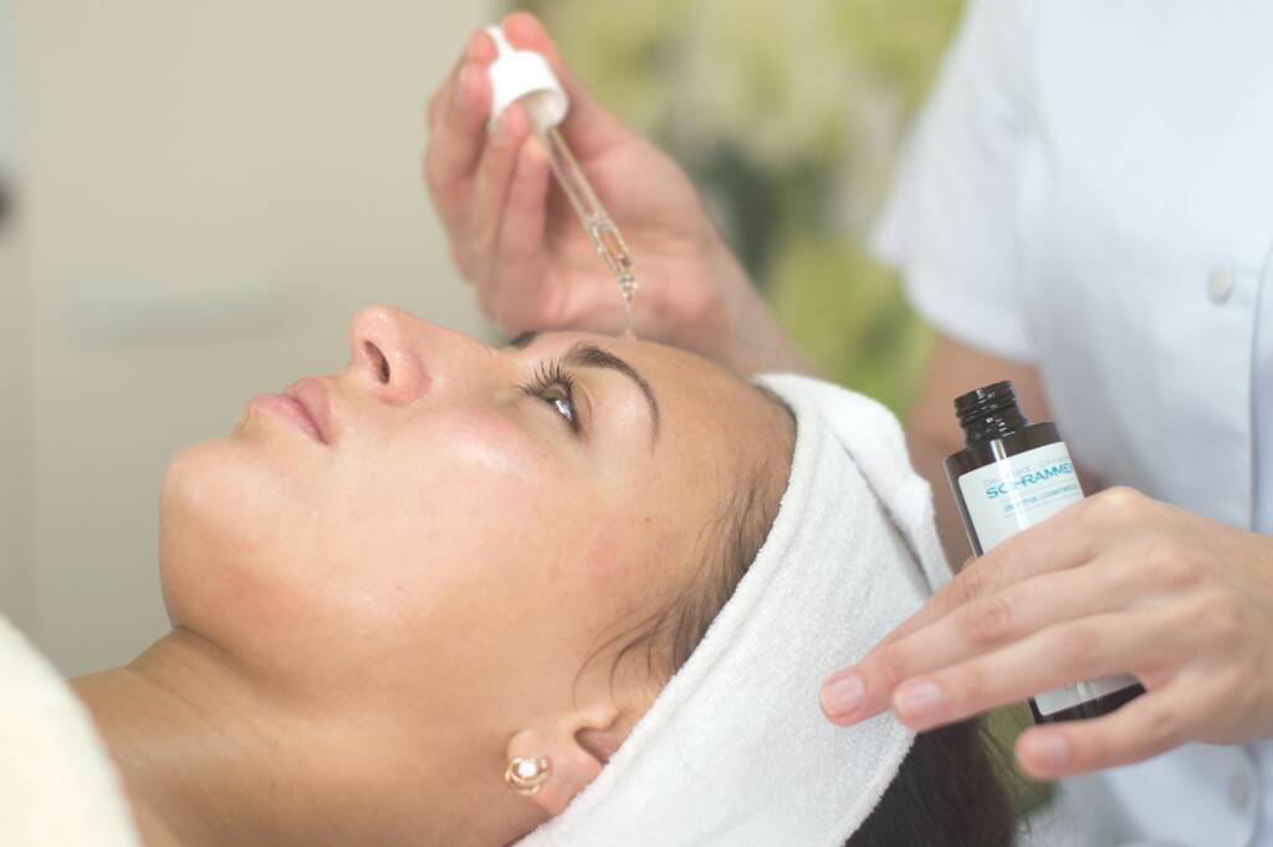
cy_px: 424
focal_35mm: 75
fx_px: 2650
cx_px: 636
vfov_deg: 18.2
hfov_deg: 27.0
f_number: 2
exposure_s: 1/160
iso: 125
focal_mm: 50
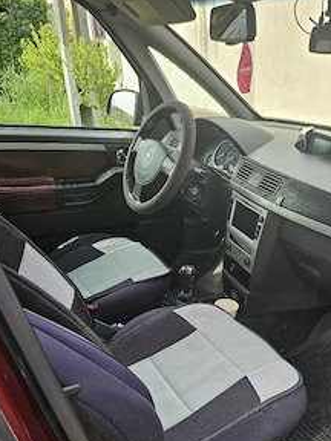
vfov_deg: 55.4
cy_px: 302
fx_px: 408
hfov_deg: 43.5
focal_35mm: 32
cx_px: 222
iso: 50
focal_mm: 5.4
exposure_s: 1/385
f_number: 1.8
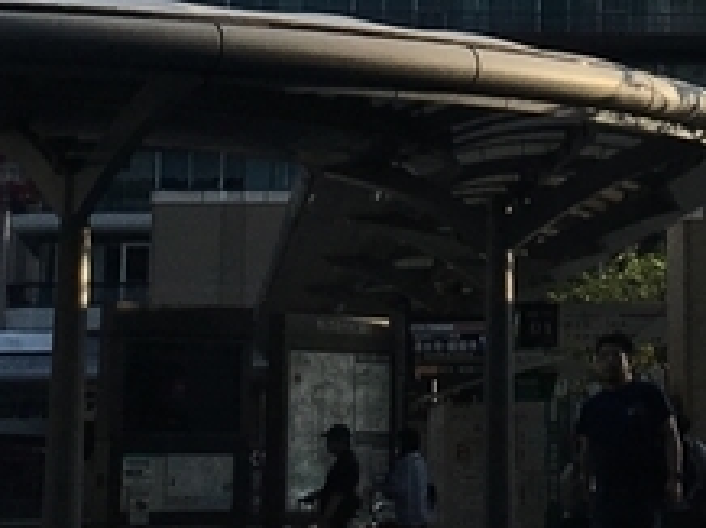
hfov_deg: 12.2
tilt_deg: +16.3
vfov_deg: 8.7
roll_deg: +0.4
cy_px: -544
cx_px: 680
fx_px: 3260
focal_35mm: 160
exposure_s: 1/1508
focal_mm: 4.15
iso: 25
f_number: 2.2
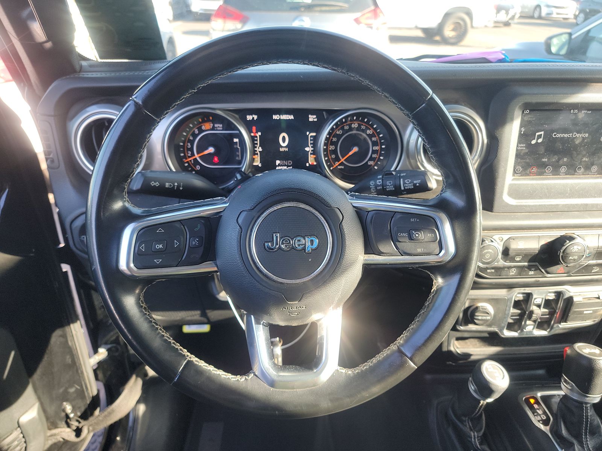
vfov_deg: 56.8
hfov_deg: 71.6
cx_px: 301
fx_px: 417
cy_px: 226
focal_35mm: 24
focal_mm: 6.7
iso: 88
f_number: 1.8
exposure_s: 1/59
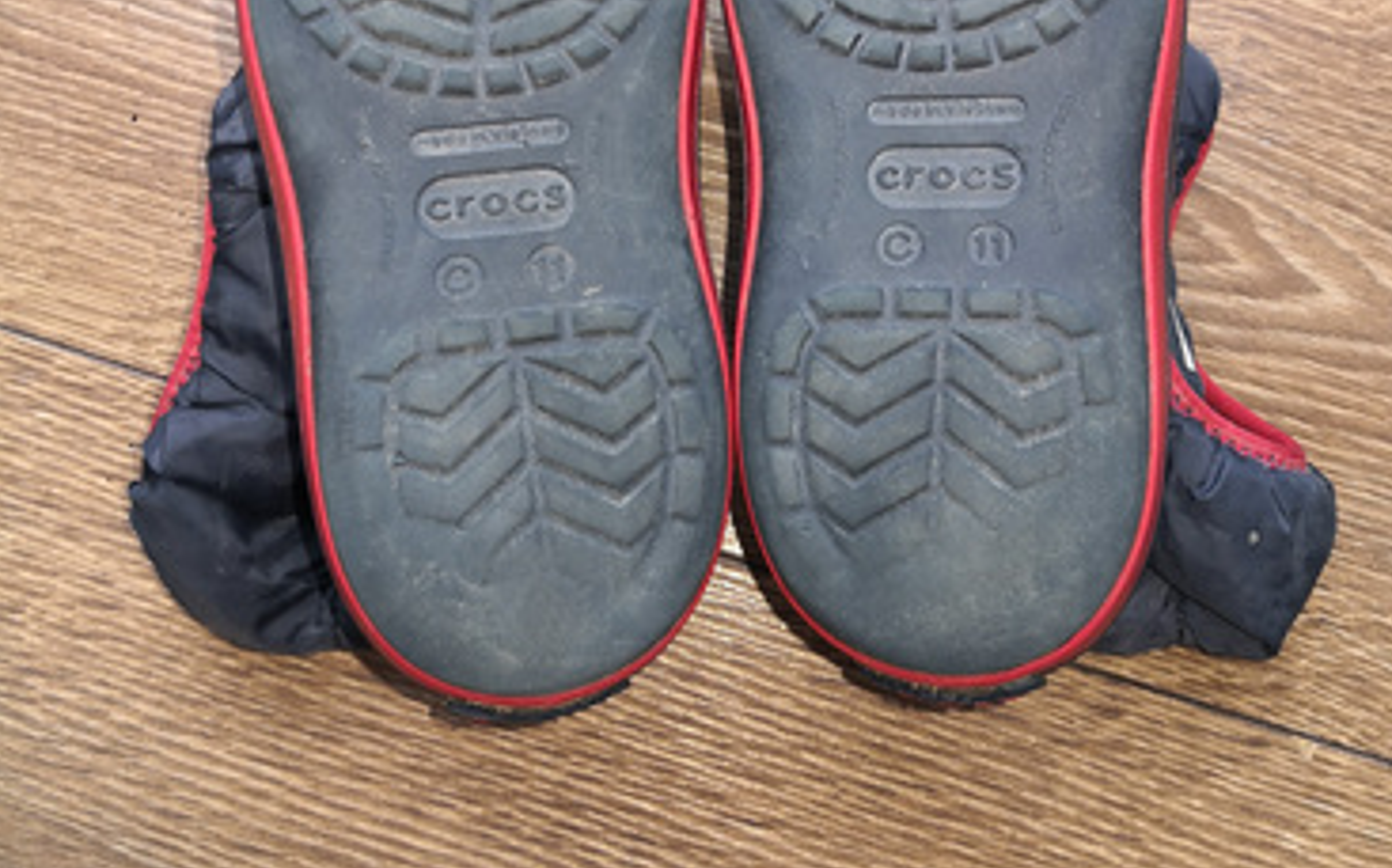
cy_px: 125
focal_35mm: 39
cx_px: 707
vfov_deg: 31.5
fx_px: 1479
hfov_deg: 50.4
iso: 80
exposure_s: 1/100
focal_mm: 3.95
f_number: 1.6
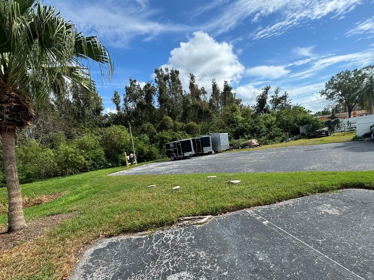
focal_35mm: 19
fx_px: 205
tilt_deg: -7.9
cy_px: 168
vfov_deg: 68.0
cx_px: 195
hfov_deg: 84.6
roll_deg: +6.0
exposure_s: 1/1198
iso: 50
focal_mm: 2.22
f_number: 2.2
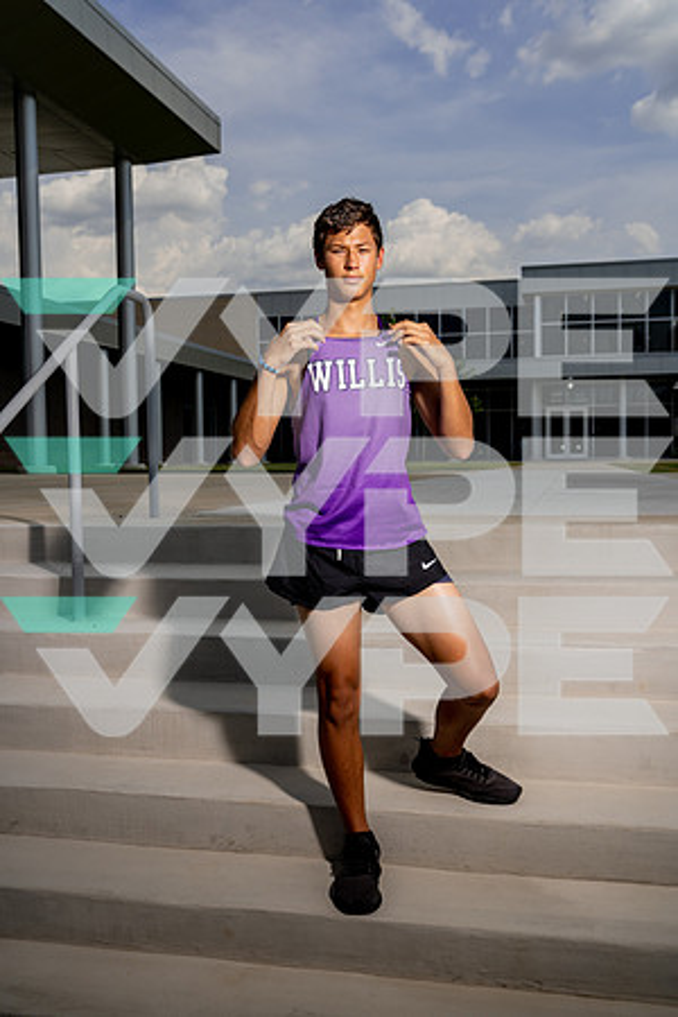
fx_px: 989
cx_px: 339
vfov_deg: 54.4
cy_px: 508
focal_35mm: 35
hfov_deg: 37.9
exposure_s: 1/1600
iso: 125
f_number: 5.6
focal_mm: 35
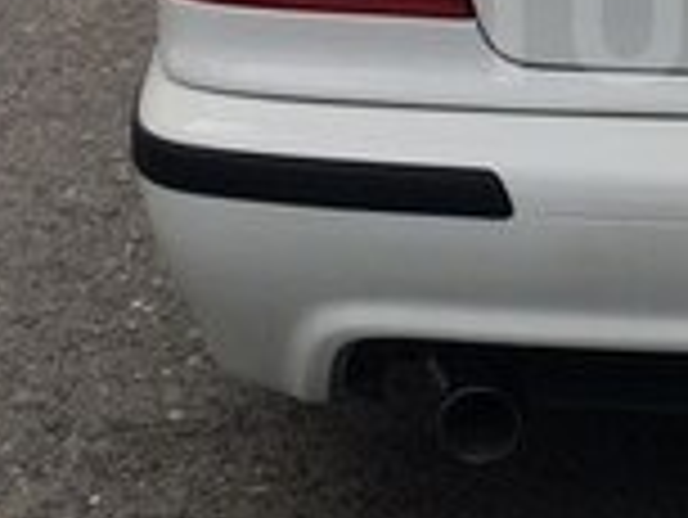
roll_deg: +0.3
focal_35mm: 125
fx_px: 2486
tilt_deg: -19.9
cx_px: 917
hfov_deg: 15.0
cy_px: 16
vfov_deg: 11.8
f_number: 2.2
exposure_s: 1/1026
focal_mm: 4.15
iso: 32
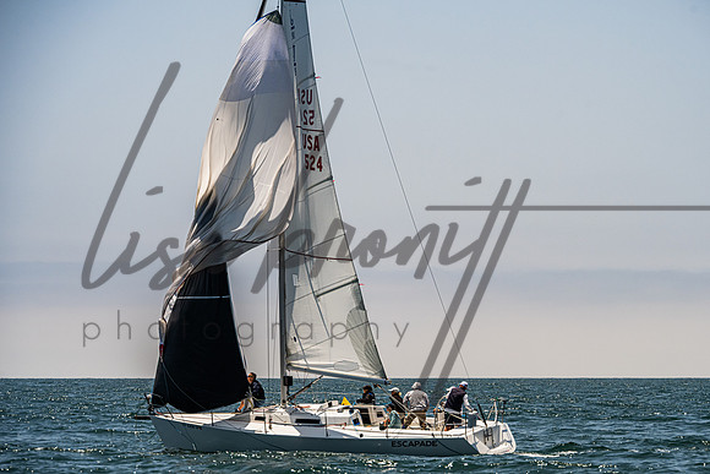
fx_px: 3255
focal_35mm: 165
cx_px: 402
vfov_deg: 8.3
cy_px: 266
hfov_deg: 12.4
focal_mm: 145
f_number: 8
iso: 500
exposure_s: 1/3200
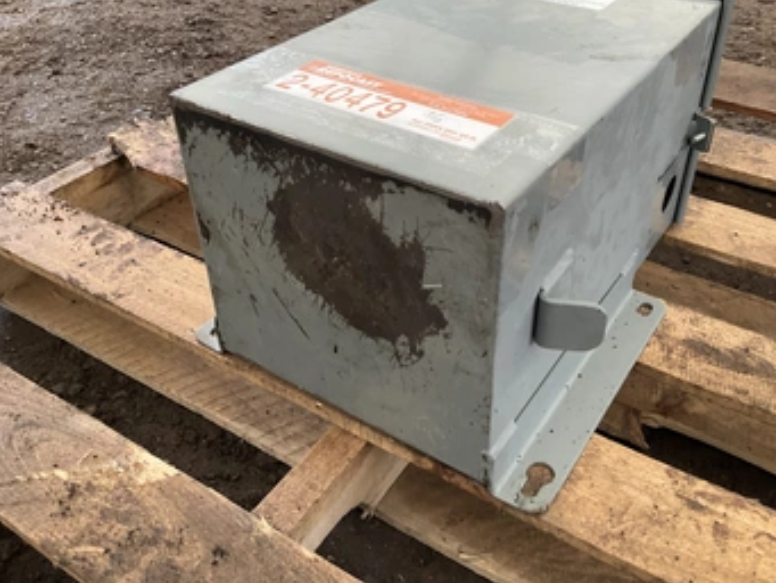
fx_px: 762
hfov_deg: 53.8
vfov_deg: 41.7
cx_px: 439
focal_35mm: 34
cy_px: 248
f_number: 1.8
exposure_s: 1/60
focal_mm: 3
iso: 80
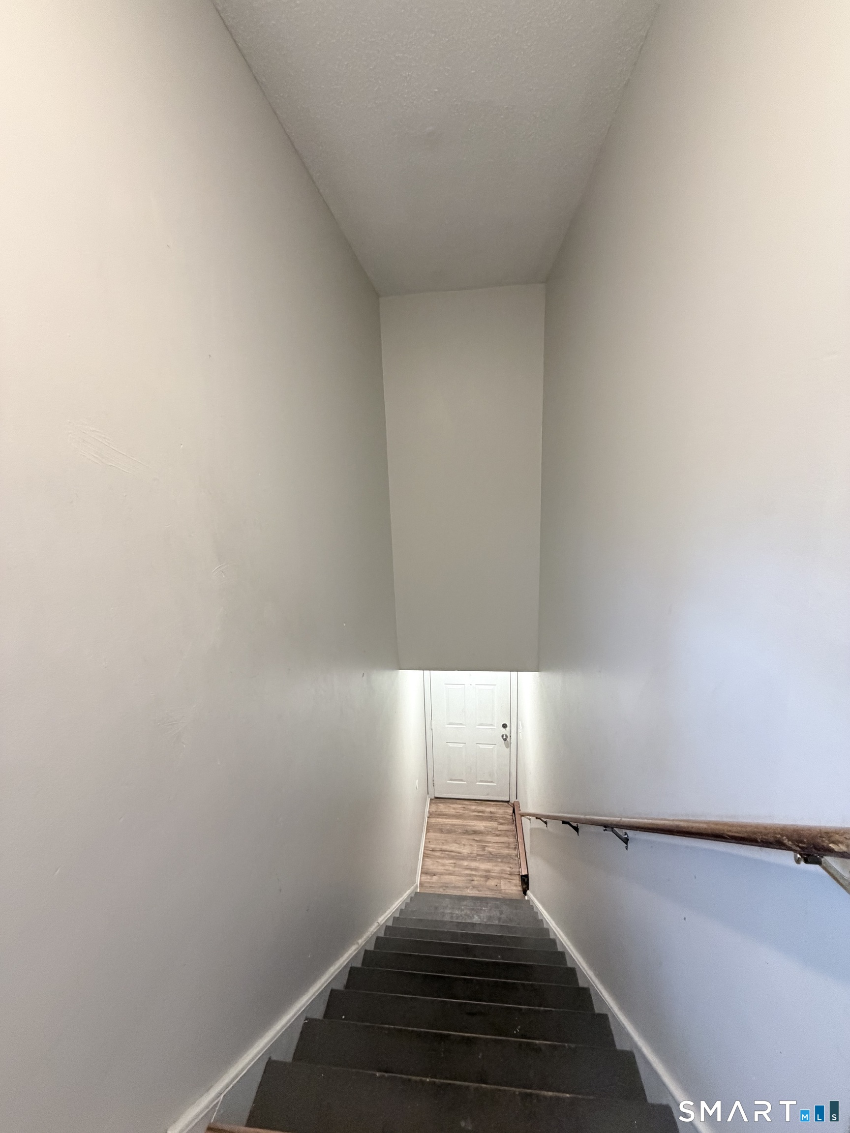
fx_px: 458
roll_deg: +2.8
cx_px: 425
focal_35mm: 14
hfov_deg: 85.7
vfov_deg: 102.1
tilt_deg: -12.1
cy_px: 566
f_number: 2.2
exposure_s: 1/60
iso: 400
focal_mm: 2.22
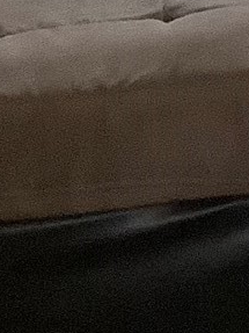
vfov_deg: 7.9
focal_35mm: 221
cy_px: -618
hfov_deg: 6.6
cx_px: 358
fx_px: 2121
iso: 500
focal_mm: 3.3
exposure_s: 1/30
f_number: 2.4
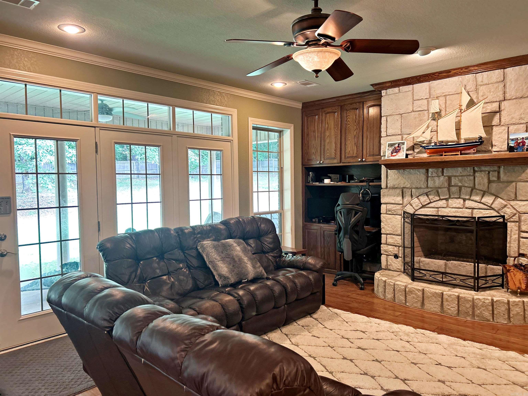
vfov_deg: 53.1
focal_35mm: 26
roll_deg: +1.0
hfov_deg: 67.3
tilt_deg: -2.7
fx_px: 397
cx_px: 264
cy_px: 198
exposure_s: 1/60
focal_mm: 5.7
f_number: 1.5
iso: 160
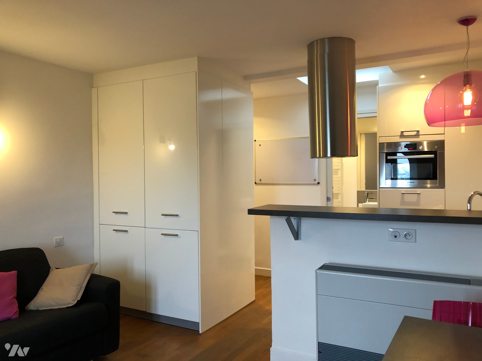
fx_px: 390
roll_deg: +0.6
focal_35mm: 28
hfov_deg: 63.4
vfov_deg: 49.7
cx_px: 241
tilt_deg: +0.7
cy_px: 180
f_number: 1.8
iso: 32
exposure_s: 1/20
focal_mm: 3.99
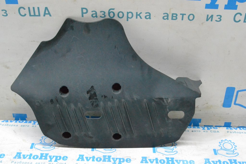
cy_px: 82
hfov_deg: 41.1
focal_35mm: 48
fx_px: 328
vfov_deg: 28.1
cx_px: 123
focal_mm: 32
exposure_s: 1/160
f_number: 9
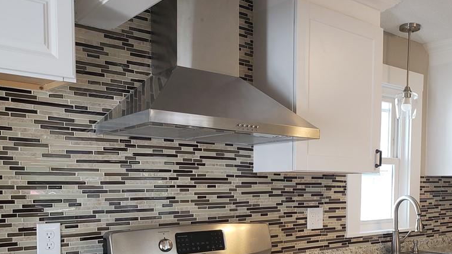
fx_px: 455
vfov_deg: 30.4
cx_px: 287
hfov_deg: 52.1
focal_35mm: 38
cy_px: 203
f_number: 2.4
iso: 125
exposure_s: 1/60
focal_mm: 4.3
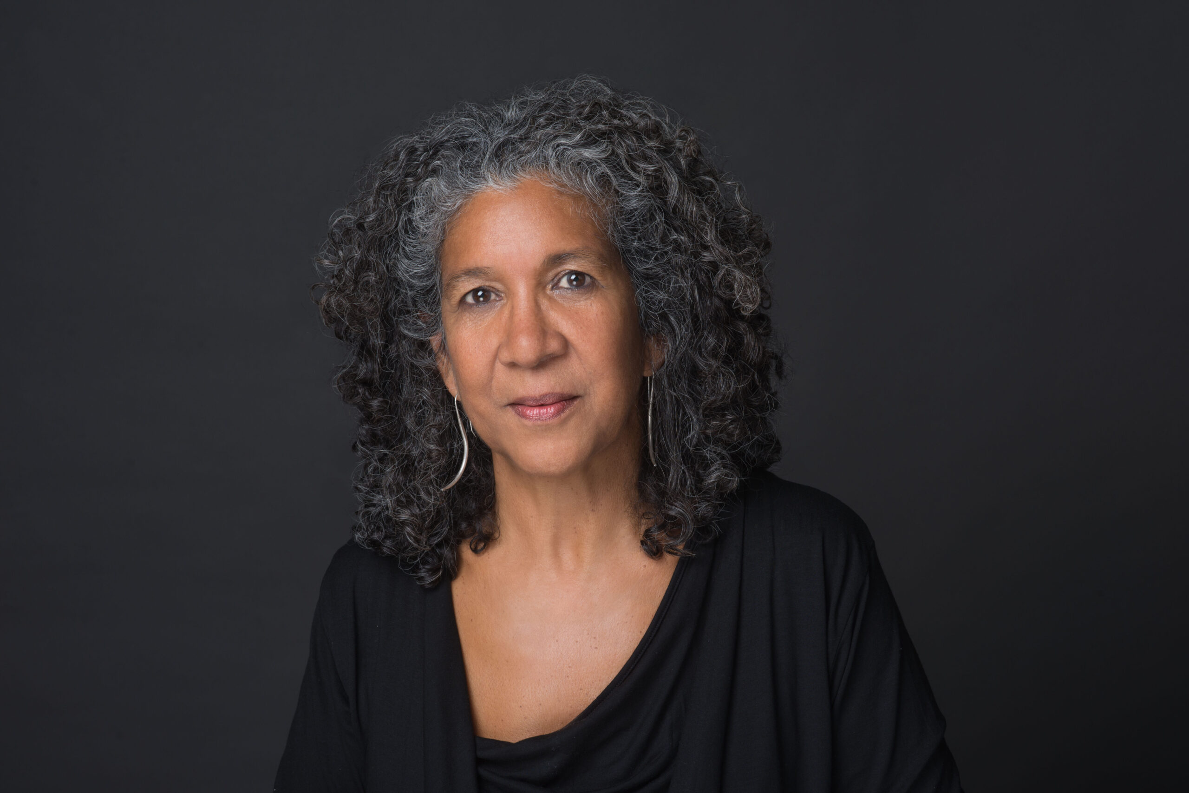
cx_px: 594
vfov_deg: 16.1
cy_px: 396
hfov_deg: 23.9
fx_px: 2807
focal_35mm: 85
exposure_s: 1/160
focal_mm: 85
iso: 100
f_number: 14
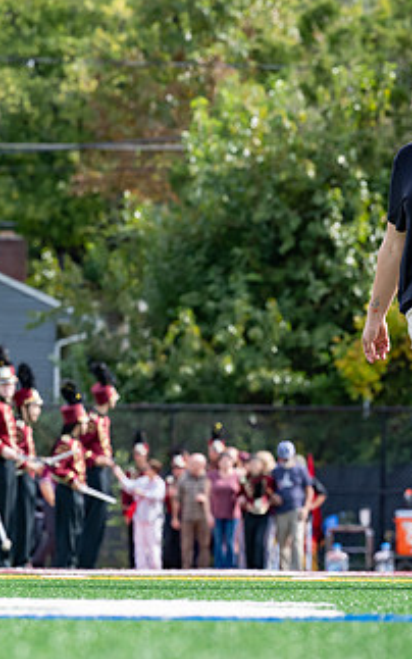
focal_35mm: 238
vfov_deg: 8.8
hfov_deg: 5.5
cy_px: 357
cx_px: 512
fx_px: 4274
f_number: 5.6
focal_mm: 130
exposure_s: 1/1000
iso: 560
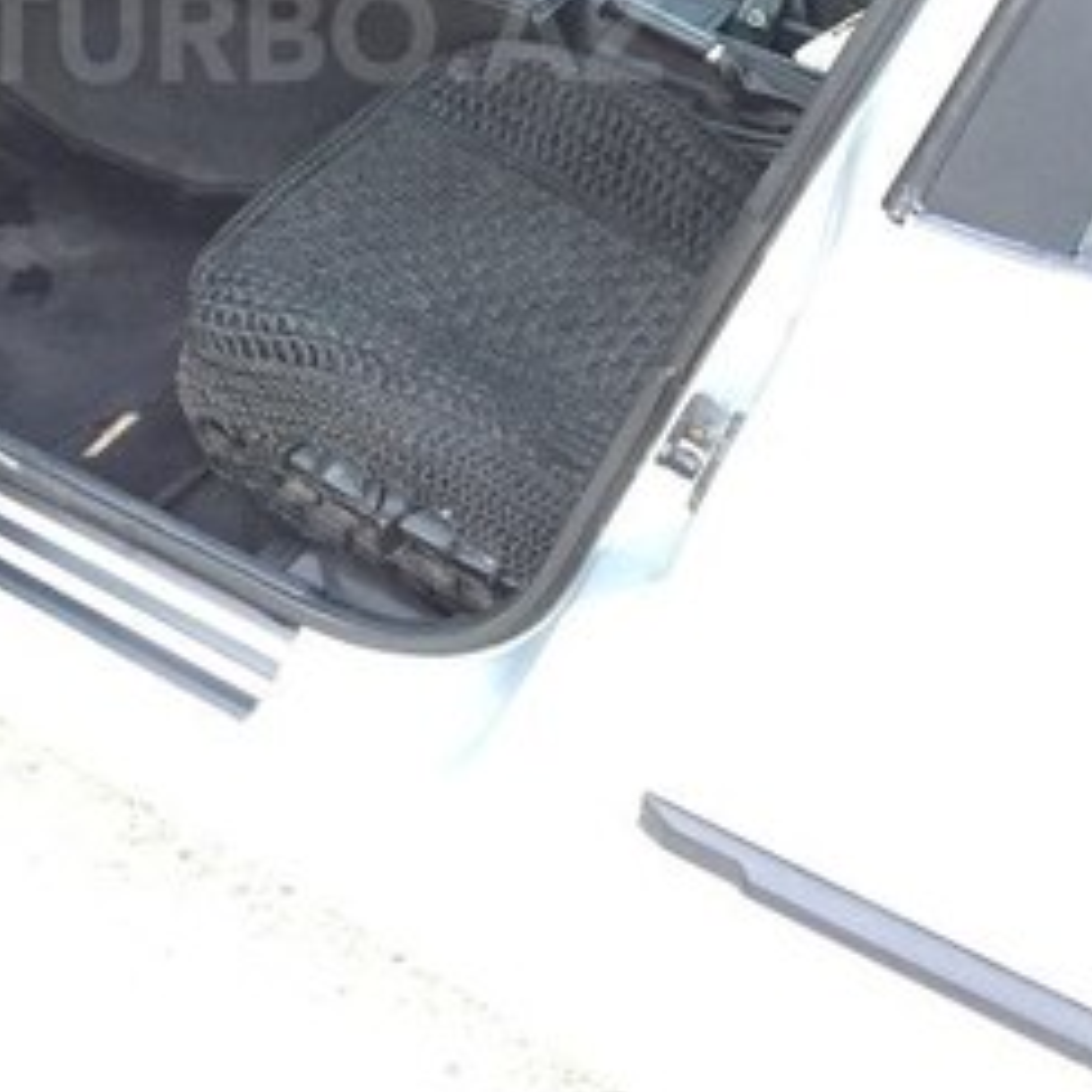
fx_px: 1856
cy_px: 31
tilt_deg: -30.2
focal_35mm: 52
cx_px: 318
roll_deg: +0.3
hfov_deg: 32.4
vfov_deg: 30.7
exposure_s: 1/20
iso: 250
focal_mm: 4.15
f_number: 2.2
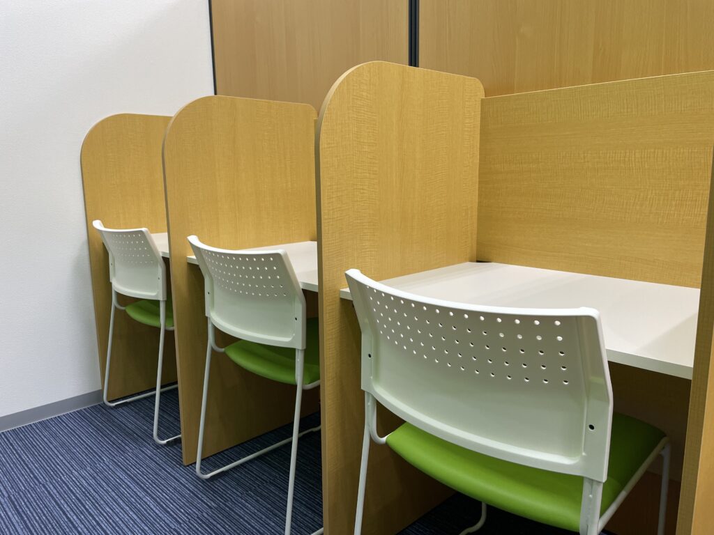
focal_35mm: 26
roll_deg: +1.1
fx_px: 536
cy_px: 268
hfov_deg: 67.3
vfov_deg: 53.1
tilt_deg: -9.5
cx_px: 357
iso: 80
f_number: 1.6
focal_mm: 4.2
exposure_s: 1/120
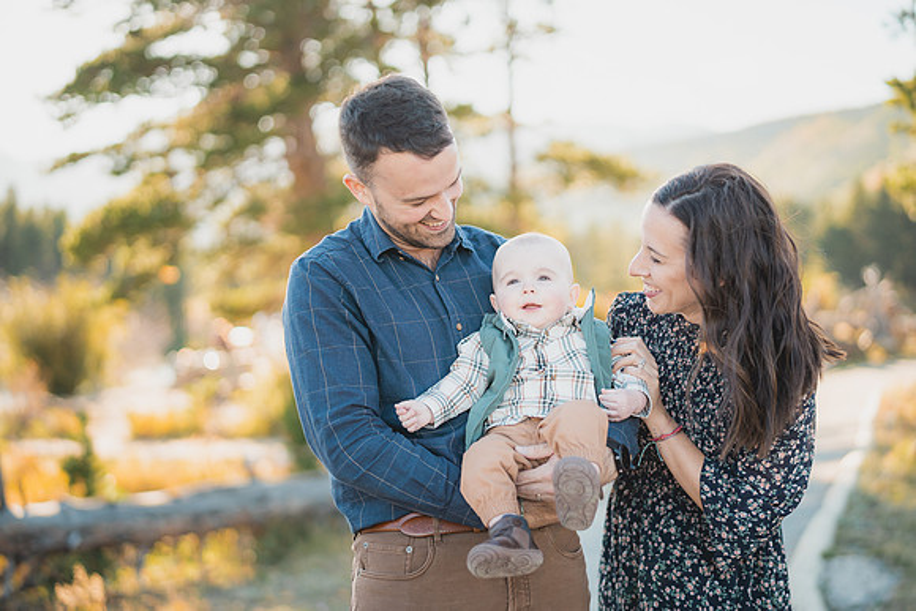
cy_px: 306
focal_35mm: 54
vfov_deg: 25.1
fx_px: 1372
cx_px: 458
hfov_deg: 36.9
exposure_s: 1/1250
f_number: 1.4
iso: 100
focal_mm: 50
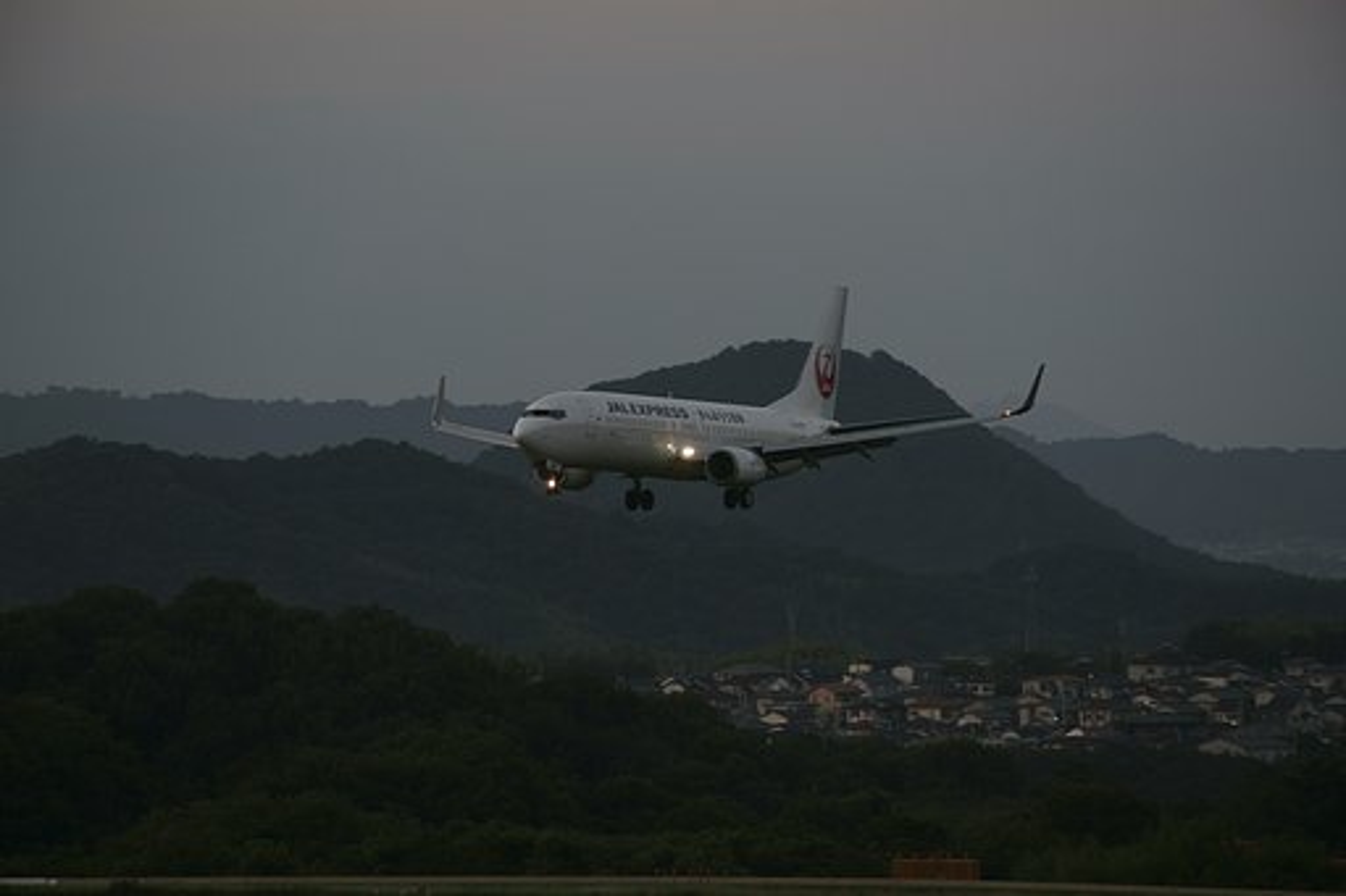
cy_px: 448
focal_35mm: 300
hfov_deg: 6.9
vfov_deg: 4.6
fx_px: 11212
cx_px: 673
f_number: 4
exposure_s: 1/400
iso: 400
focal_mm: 300
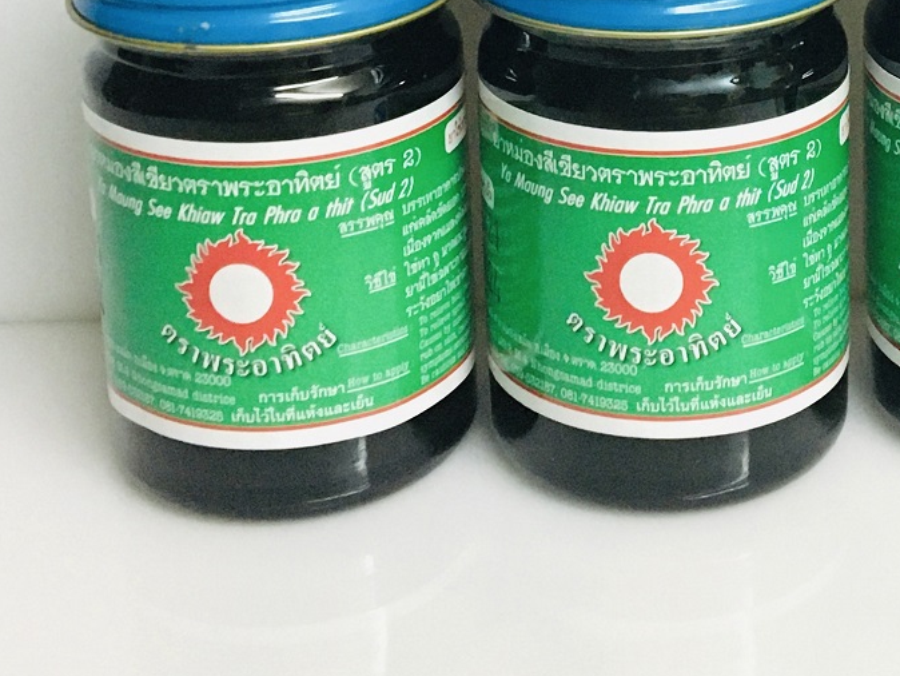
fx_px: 2237
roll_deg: +2.9
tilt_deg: -13.5
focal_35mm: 86
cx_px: 733
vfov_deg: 16.4
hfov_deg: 22.4
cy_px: -174
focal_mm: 4.15
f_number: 2.2
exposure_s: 1/25
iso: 200
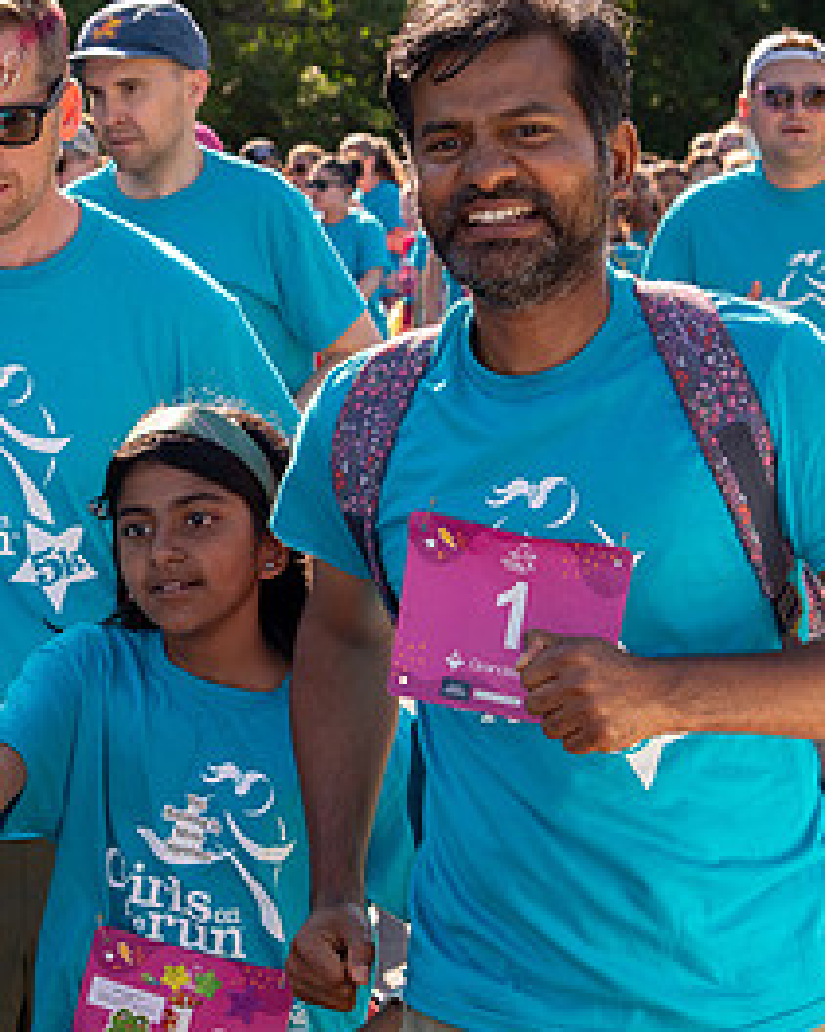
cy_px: 343
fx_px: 4398
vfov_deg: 13.4
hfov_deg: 10.7
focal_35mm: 144
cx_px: 176
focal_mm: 58
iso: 800
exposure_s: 1/1000
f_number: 8
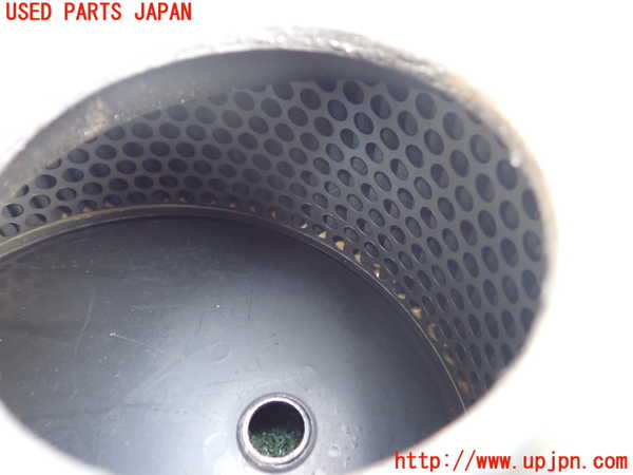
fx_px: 549
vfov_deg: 46.8
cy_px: 238
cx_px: 316
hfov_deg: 60.0
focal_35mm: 30
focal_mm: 5.4
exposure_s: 1/30
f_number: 2.3
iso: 800
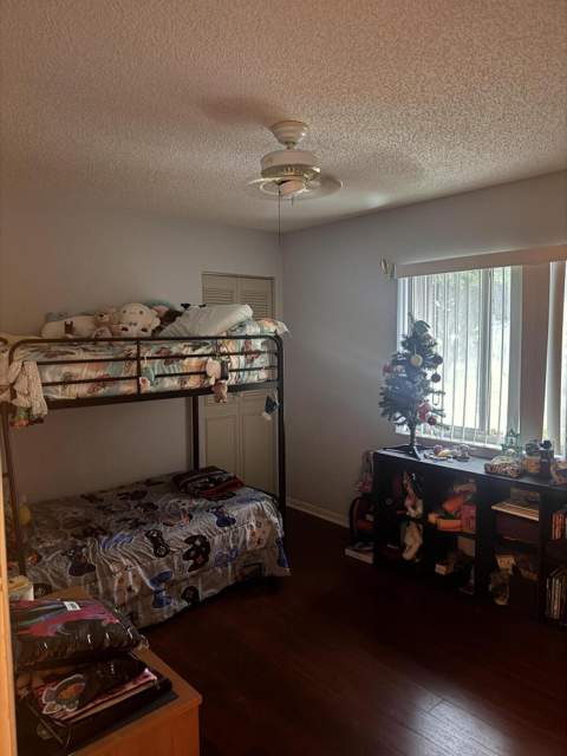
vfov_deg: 71.6
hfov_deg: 56.8
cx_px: 284
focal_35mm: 24
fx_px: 524
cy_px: 378
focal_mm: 6.76
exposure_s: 1/9
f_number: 1.78
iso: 1250
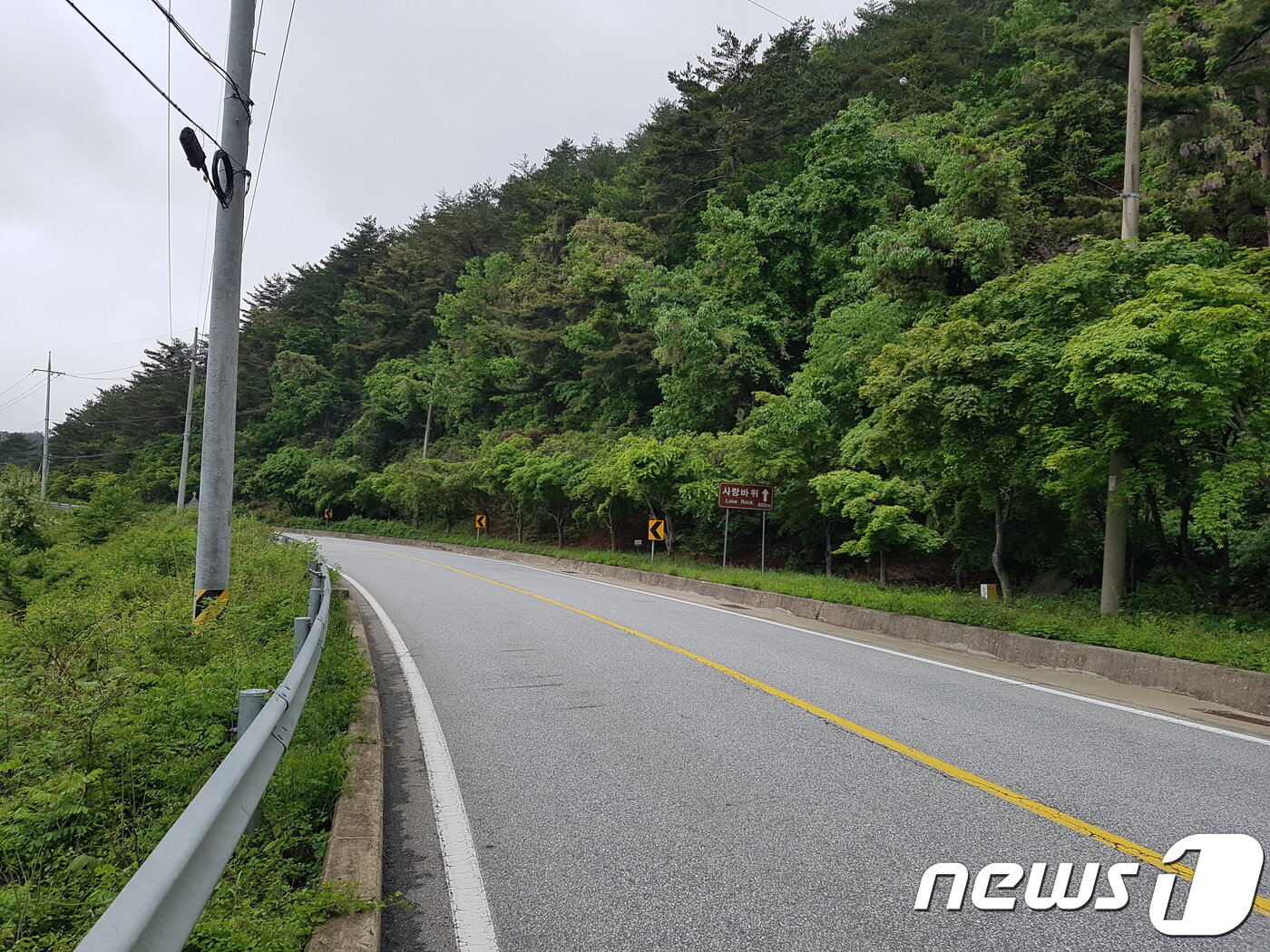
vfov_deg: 53.1
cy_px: 476
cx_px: 635
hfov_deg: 67.3
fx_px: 954
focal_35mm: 26
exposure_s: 1/780
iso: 50
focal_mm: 4.2
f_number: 1.7
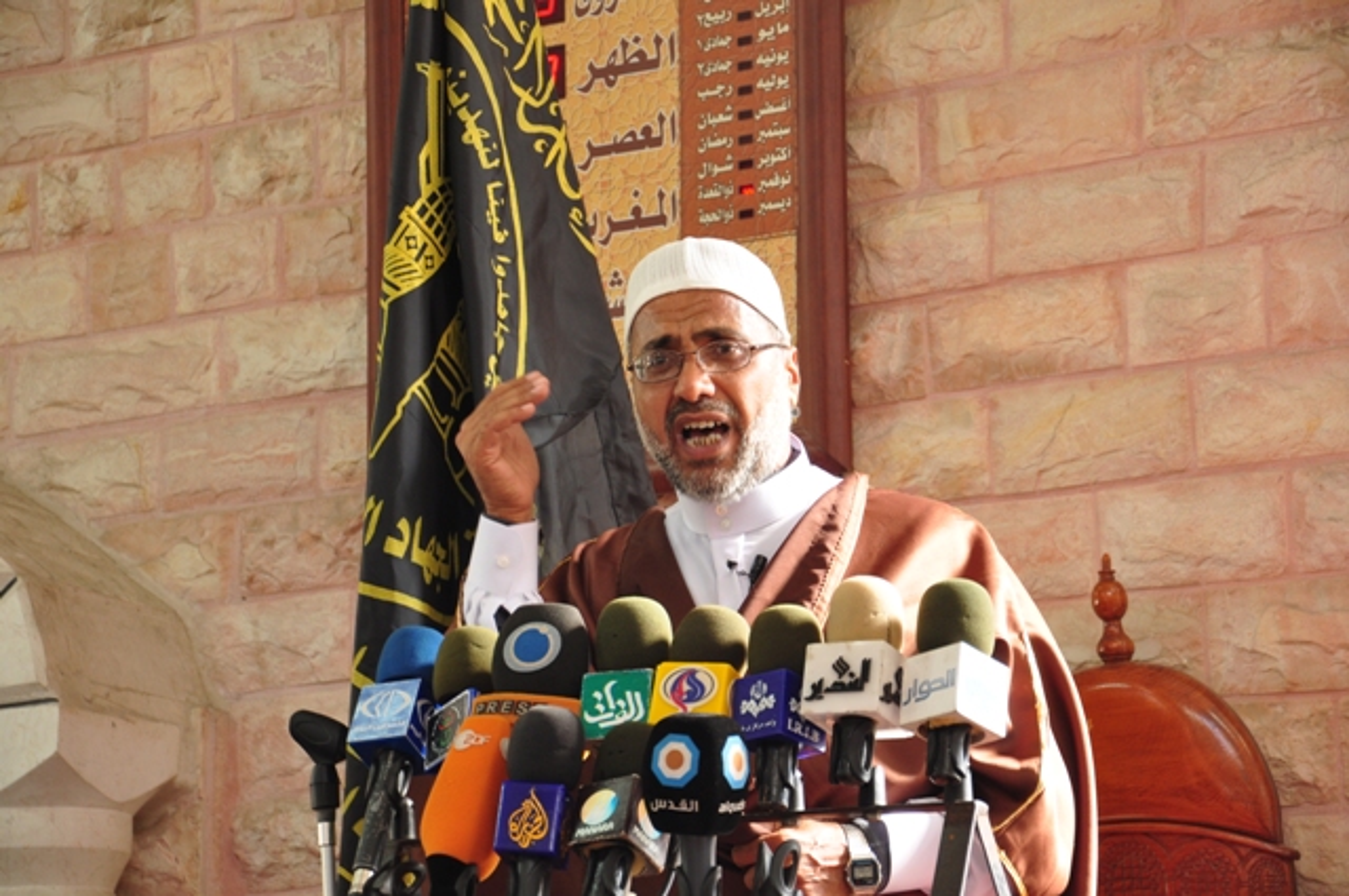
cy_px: 448
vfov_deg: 12.1
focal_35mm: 112
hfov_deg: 18.2
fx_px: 4210
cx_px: 674
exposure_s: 1/13
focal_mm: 75
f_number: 5.3
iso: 400
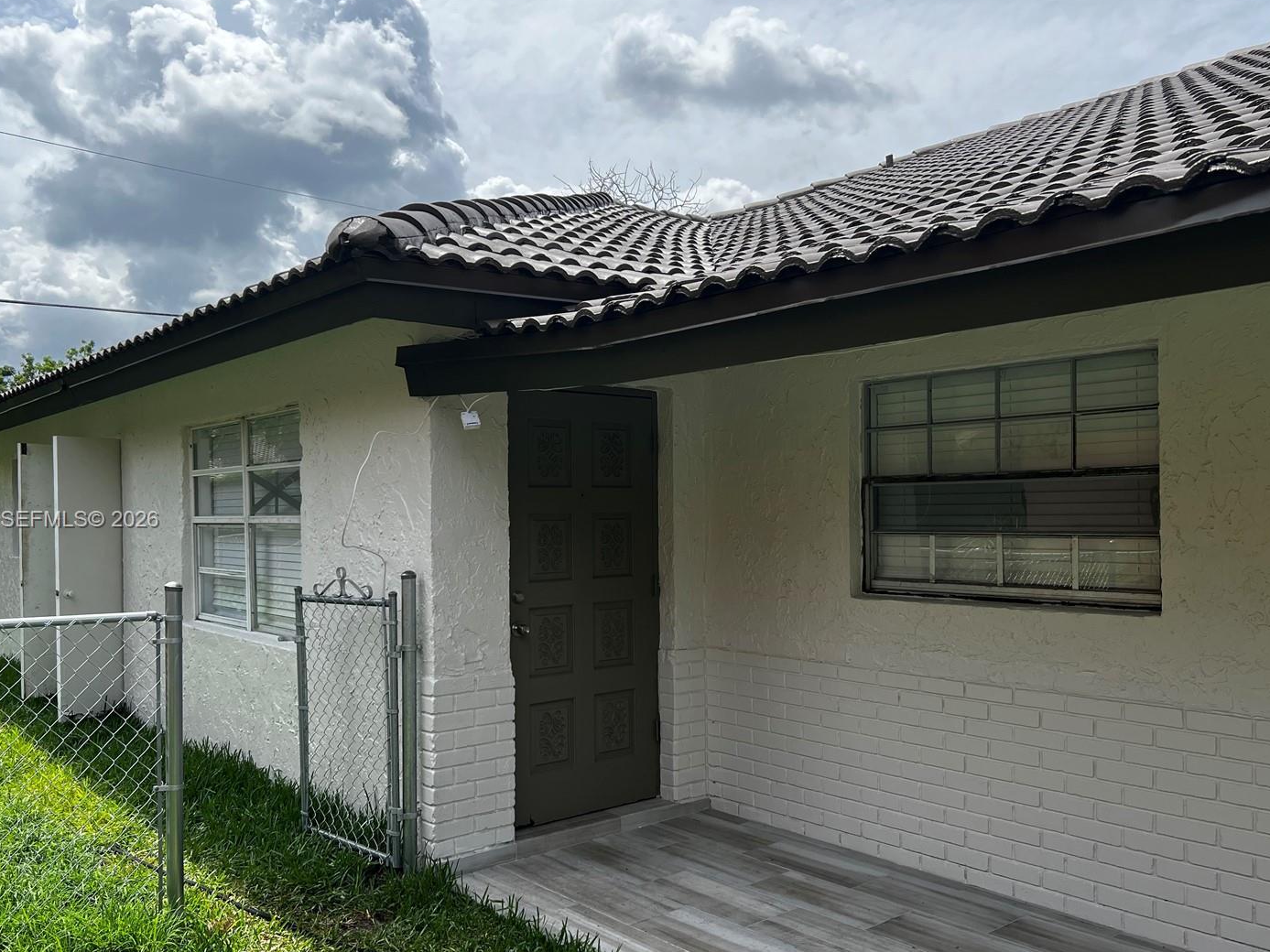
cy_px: 521
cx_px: 606
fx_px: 1101
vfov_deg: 46.7
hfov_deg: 59.9
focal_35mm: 30
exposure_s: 1/2915
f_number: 1.5
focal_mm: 5.7
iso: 50
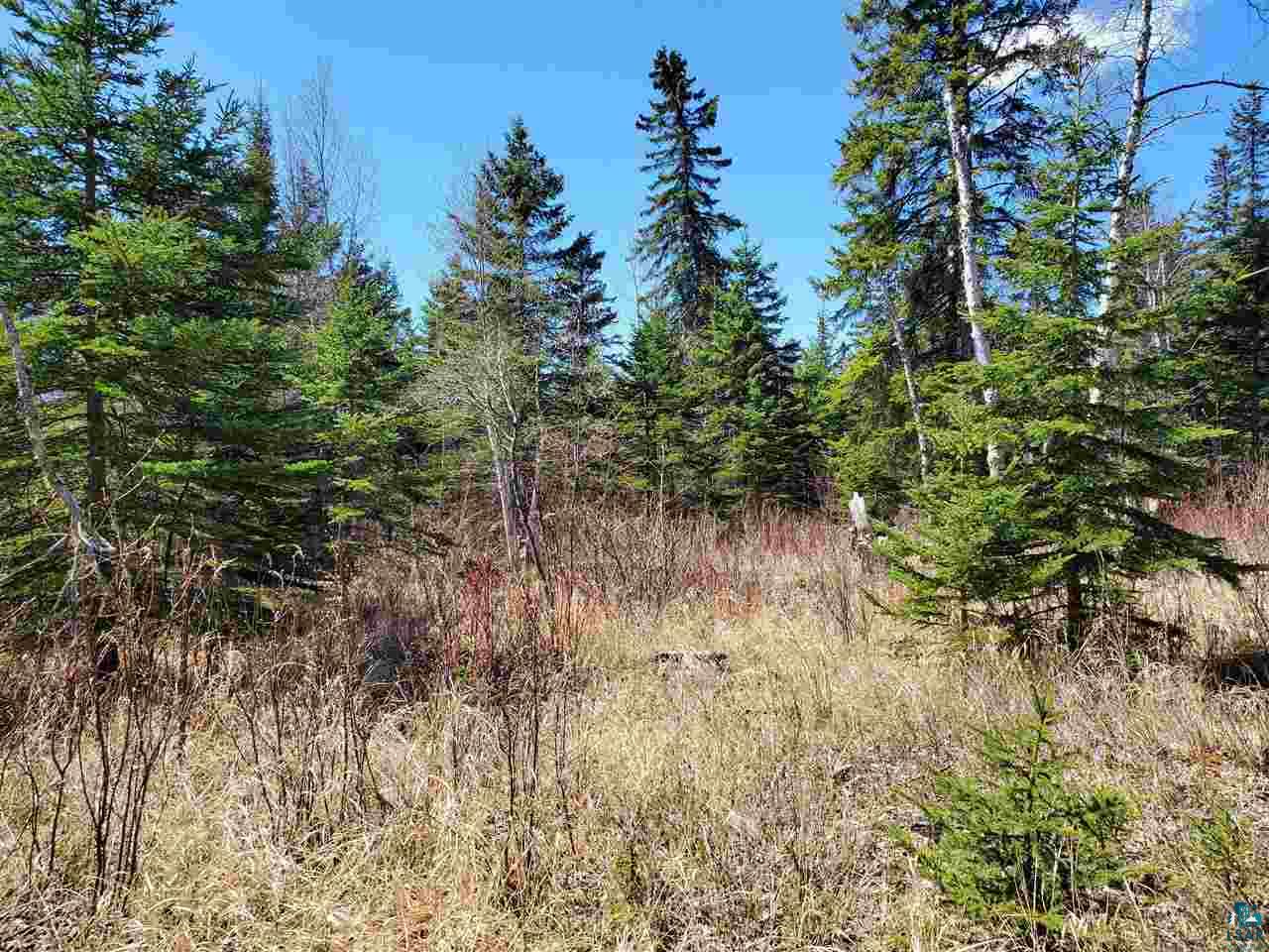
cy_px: 476
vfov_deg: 53.1
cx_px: 634
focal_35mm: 26
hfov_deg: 67.3
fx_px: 953
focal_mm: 4.3
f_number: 2.4
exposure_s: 1/842
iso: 50
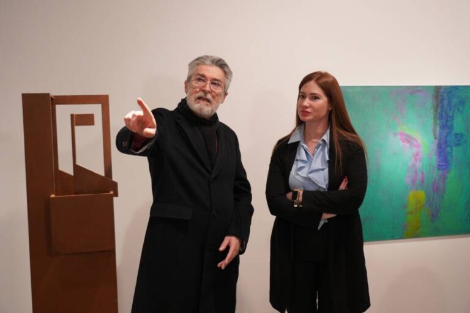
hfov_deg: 46.4
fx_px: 548
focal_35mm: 42
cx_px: 235
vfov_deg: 31.9
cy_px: 156
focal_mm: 42
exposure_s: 1/160
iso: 2500
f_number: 4
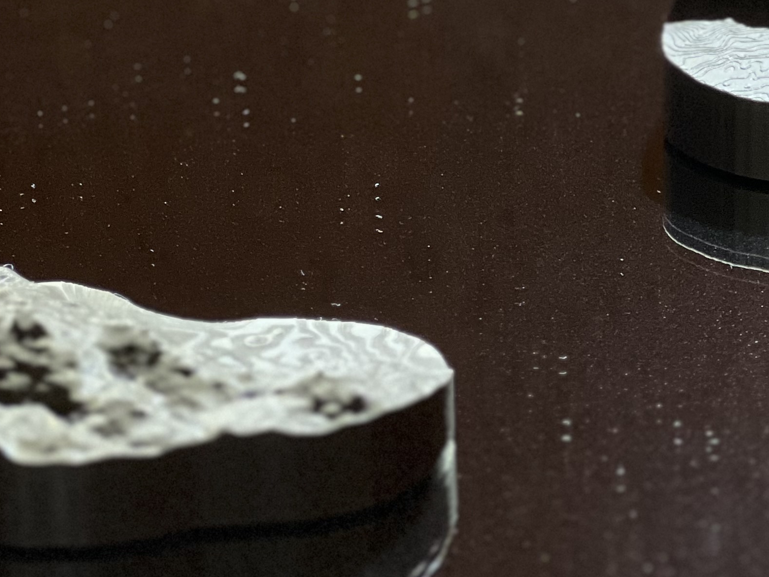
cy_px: -46
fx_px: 4354
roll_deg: +0.3
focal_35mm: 196
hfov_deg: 10.1
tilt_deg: -23.2
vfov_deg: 7.5
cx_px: 630
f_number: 2.8
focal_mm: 9
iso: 400
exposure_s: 1/36
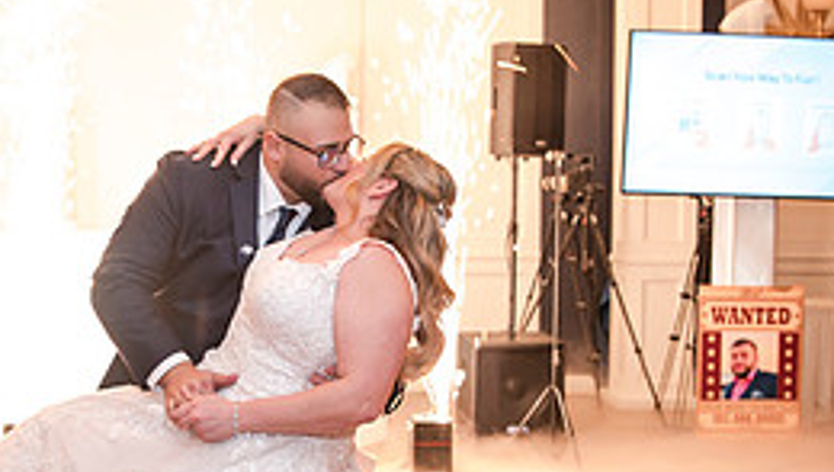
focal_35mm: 56
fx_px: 1240
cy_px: 344
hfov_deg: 37.0
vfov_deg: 21.4
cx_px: 314
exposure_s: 1/60
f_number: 2.8
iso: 800
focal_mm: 24
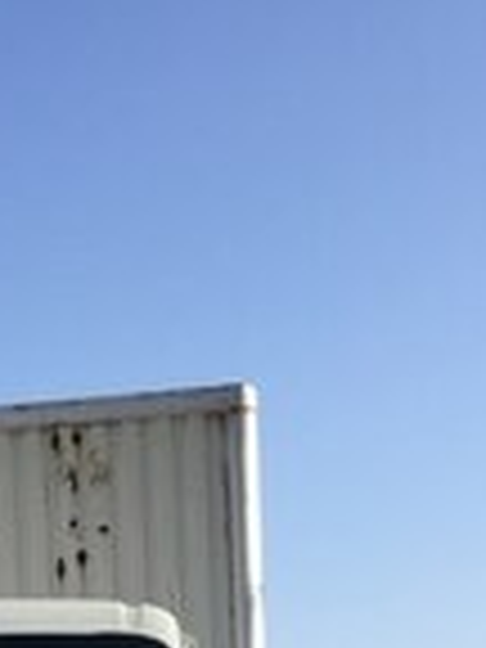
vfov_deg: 17.5
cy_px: 990
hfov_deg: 14.4
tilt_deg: +0.3
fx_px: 1872
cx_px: -86
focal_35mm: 100
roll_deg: +2.1
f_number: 2.2
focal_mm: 4.15
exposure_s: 1/1464
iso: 32
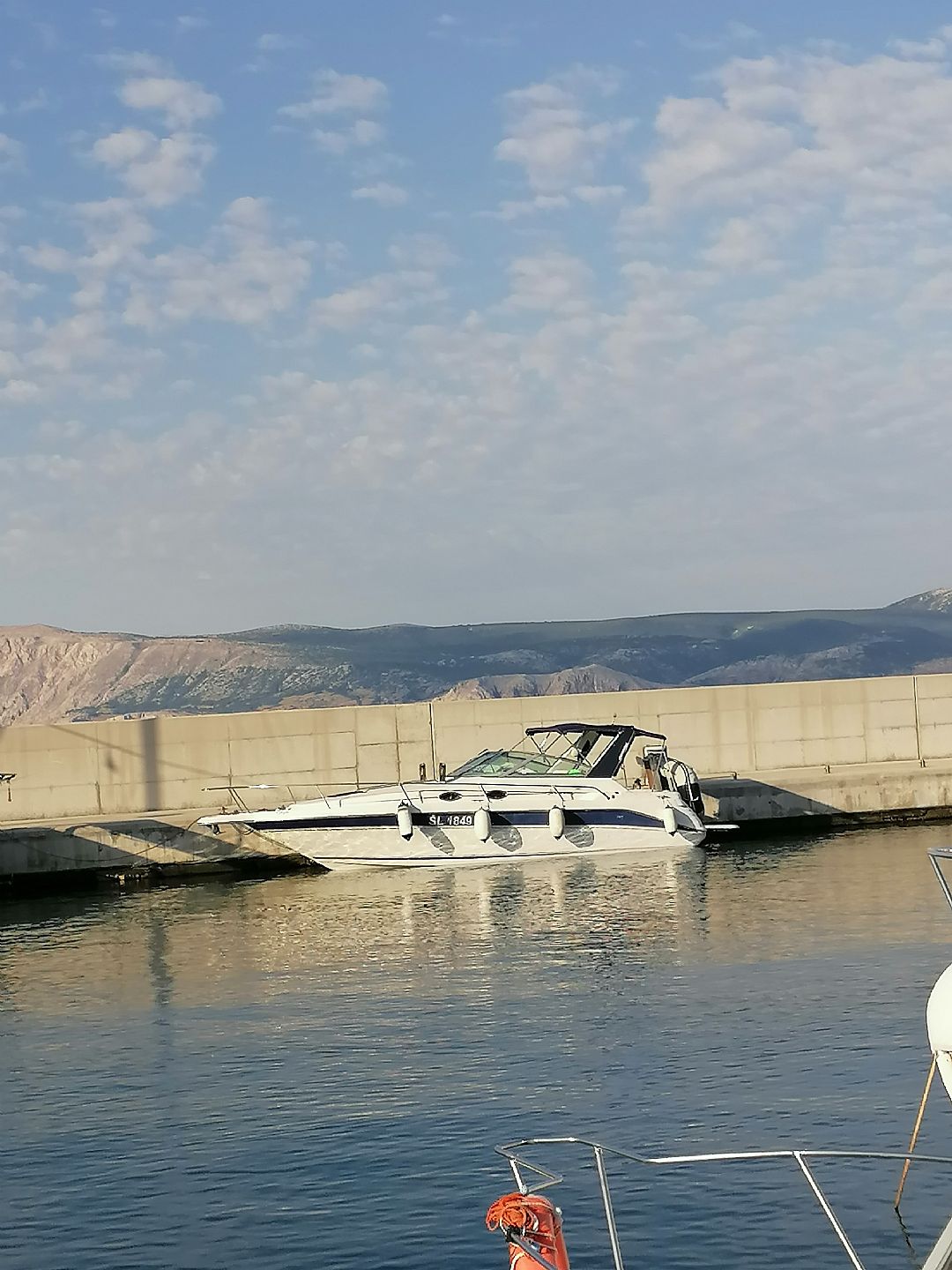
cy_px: 635
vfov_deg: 27.4
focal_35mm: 71
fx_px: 2603
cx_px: 476
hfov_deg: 20.7
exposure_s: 1/1508
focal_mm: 5.3
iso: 50
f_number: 1.8
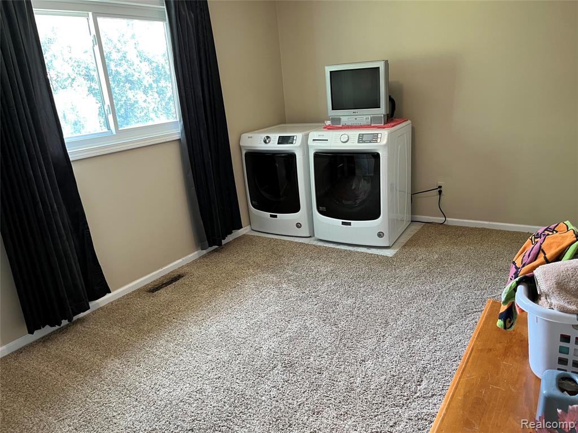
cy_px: 216
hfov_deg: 67.3
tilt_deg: -17.7
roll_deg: +7.0
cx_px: 289
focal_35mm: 26
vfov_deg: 53.1
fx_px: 434
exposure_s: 1/60
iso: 200
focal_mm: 5.1
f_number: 1.6
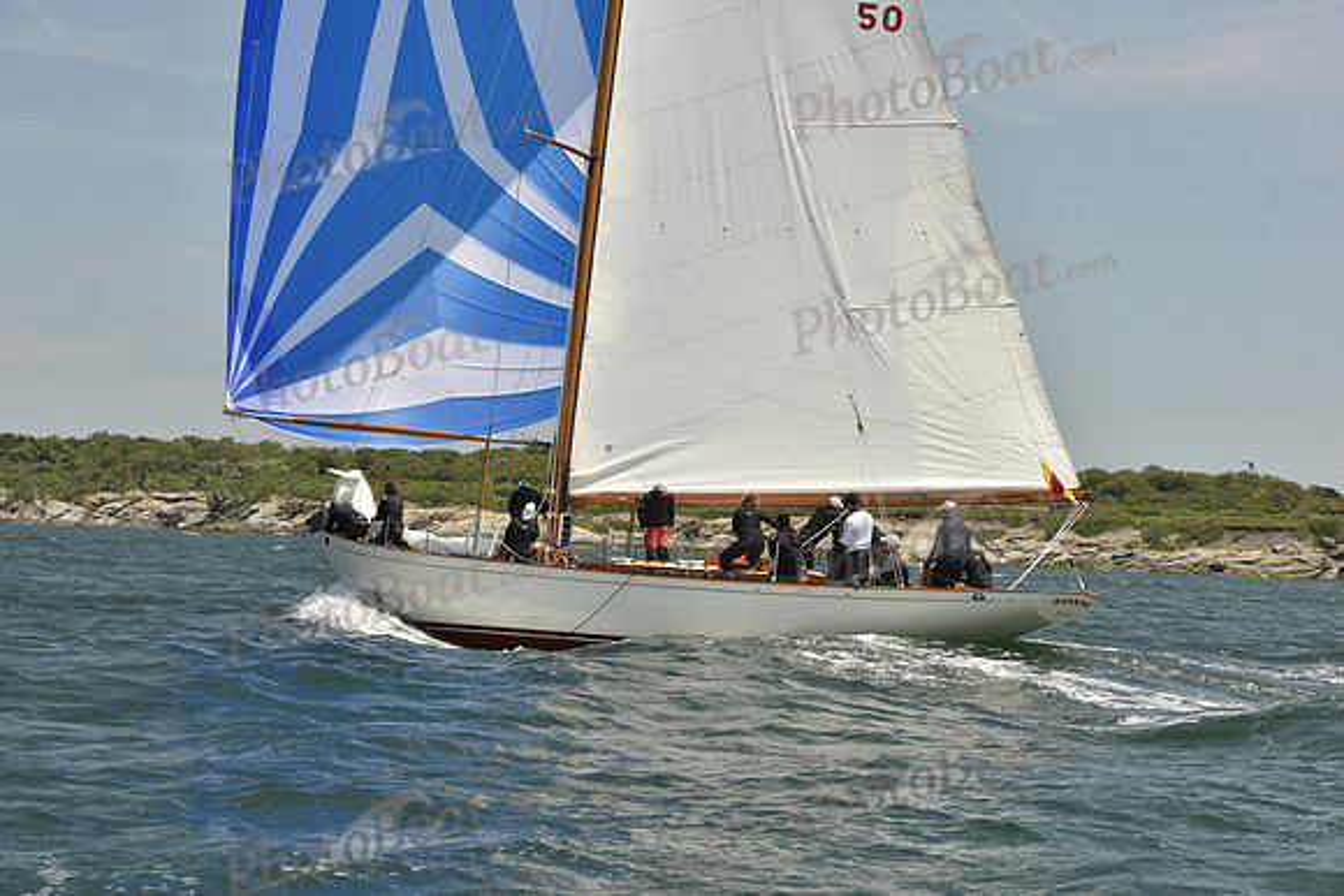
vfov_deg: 19.5
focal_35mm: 70
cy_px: 448
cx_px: 672
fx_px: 2614
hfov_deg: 28.8
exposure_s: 1/1600
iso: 400
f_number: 9
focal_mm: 70
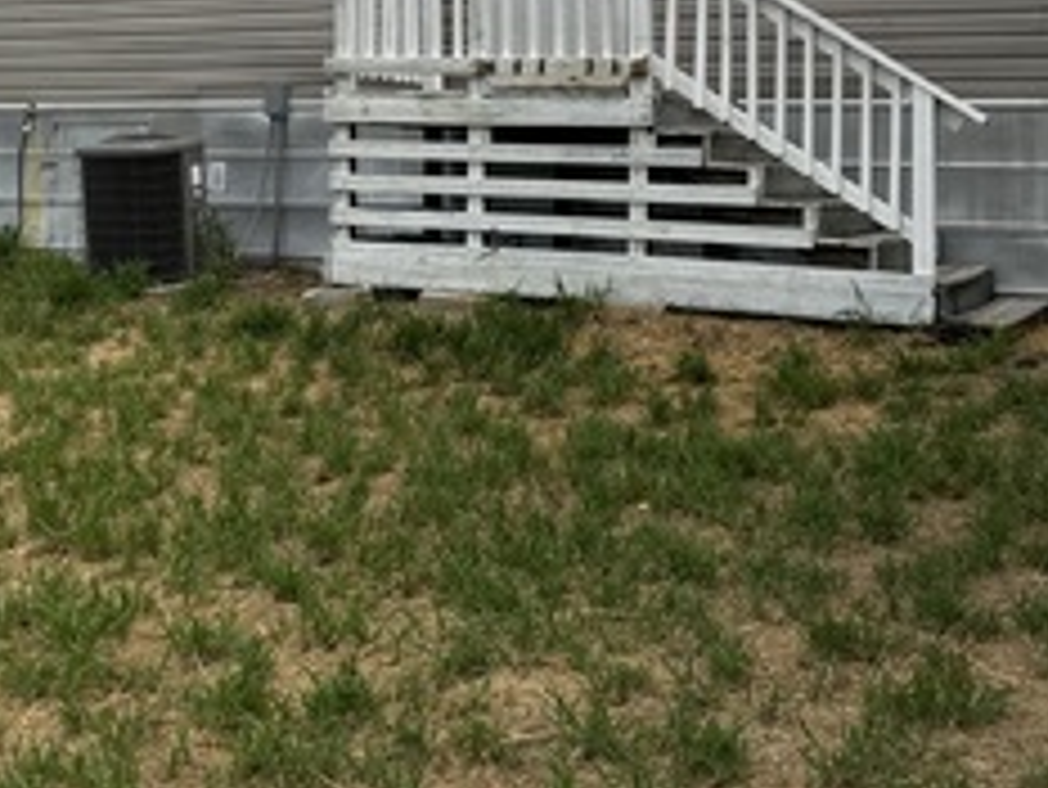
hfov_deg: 29.0
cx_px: 274
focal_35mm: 66
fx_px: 1999
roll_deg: -1.2
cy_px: 5
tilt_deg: +3.9
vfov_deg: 21.5
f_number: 1.78
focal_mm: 6.76
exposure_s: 1/4049
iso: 80
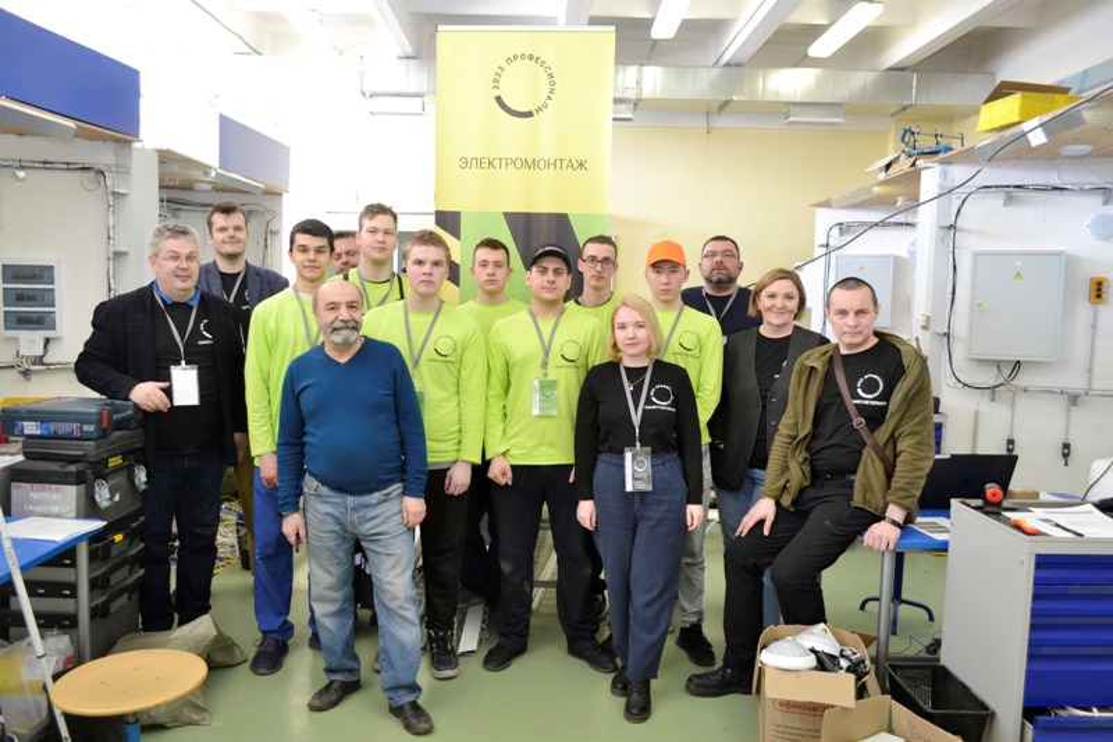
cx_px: 556
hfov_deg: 67.4
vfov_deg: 47.9
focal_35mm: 27
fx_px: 835
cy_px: 371
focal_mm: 18
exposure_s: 1/40
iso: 400
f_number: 3.5
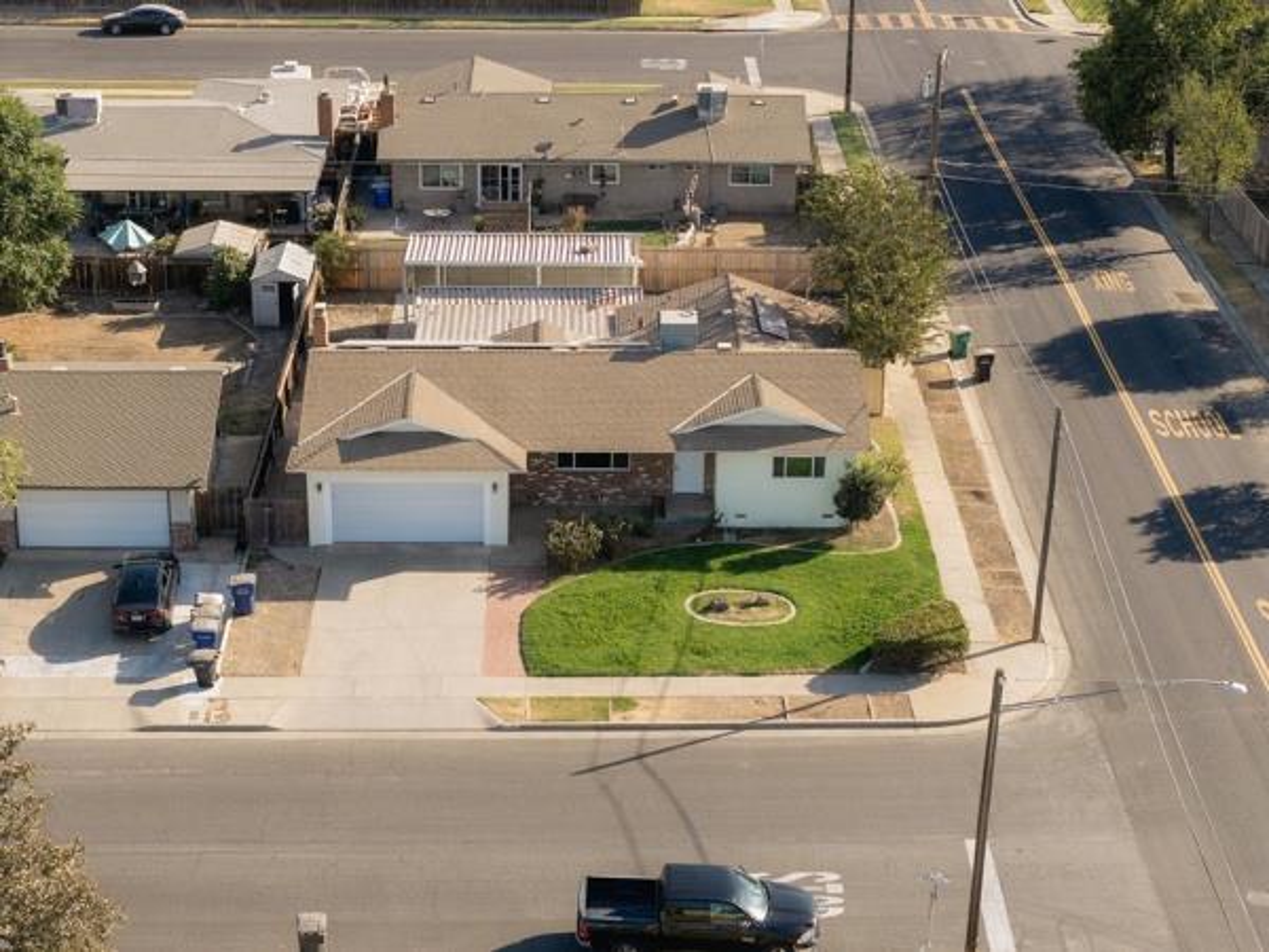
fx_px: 2566
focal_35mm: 70
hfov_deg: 27.8
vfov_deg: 21.0
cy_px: 476
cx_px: 634
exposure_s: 1/320
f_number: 2.8
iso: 100
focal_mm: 19.4
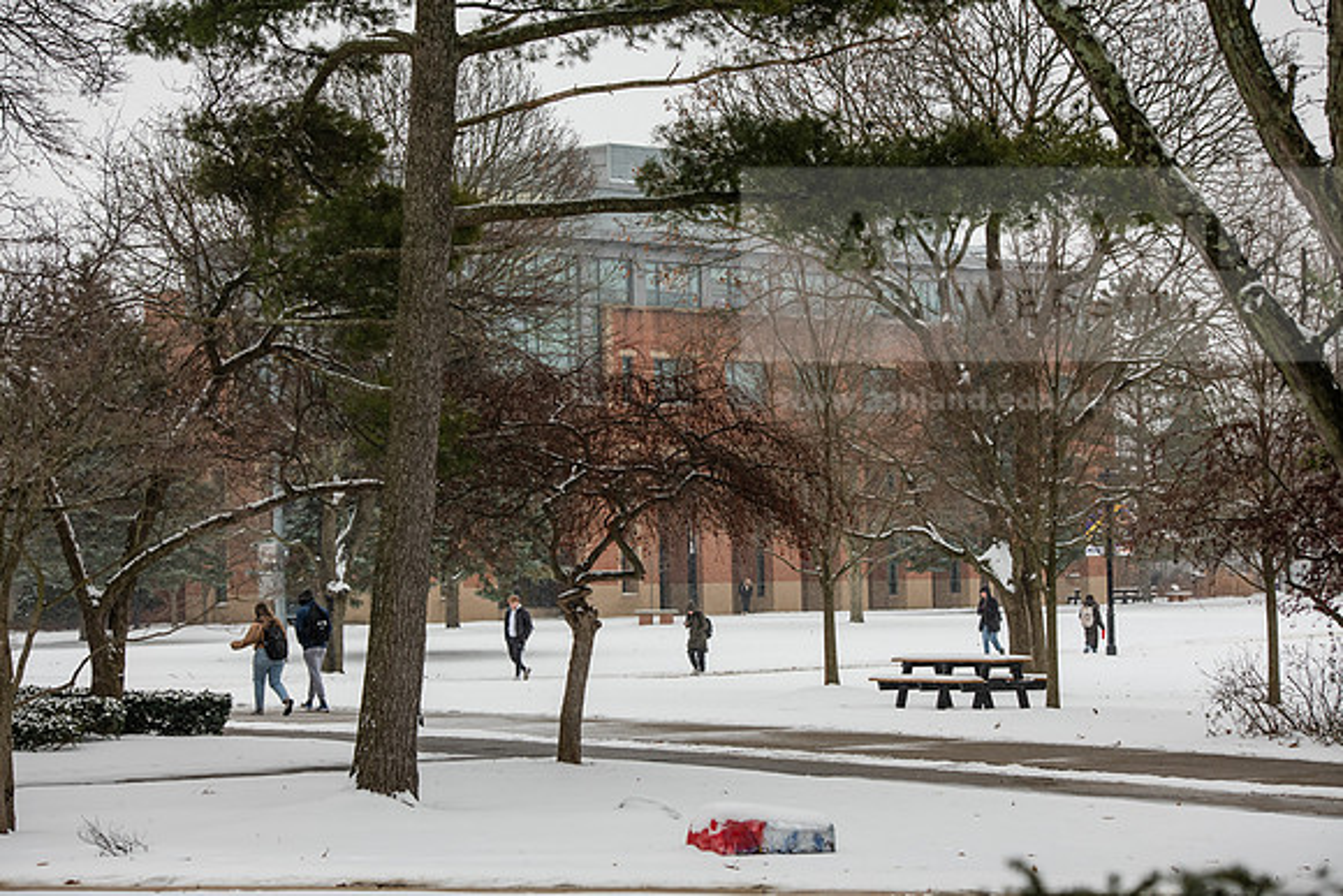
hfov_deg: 20.8
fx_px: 3657
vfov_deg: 14.0
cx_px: 672
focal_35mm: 98
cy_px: 448
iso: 500
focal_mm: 98
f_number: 5
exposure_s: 1/320
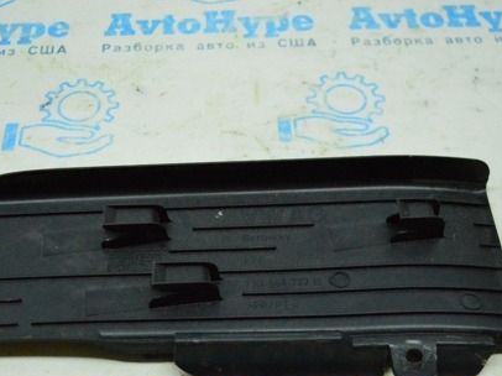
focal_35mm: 50
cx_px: 208
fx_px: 725
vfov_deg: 28.8
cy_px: 262
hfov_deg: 38.1
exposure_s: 1/1000
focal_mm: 22
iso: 6400
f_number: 3.8
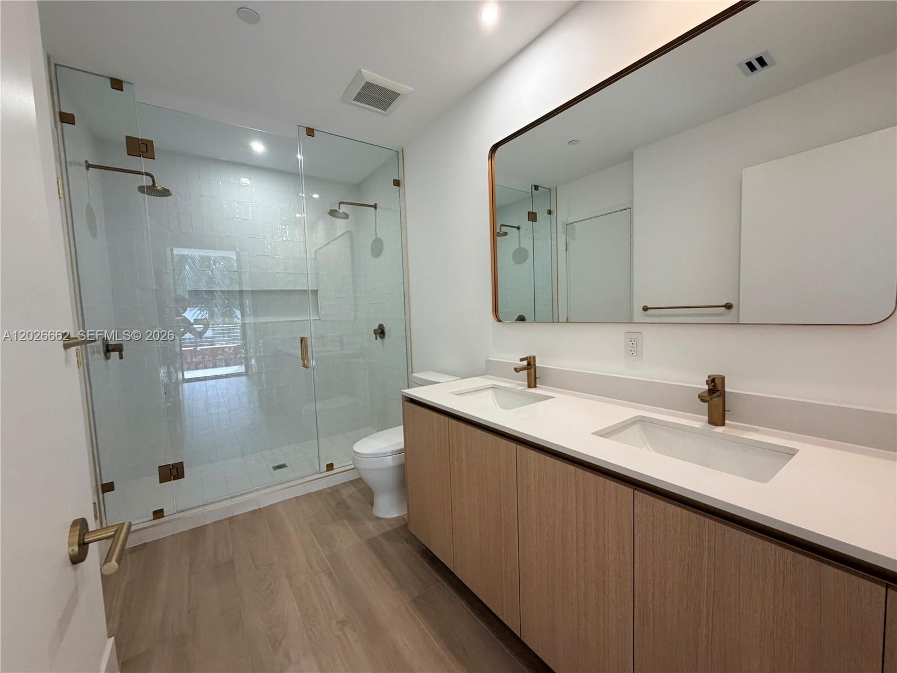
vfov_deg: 85.7
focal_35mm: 14
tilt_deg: -4.3
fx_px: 363
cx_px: 448
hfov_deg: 102.1
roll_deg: +2.2
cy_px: 336
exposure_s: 1/120
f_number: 2.2
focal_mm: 2.22
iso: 250
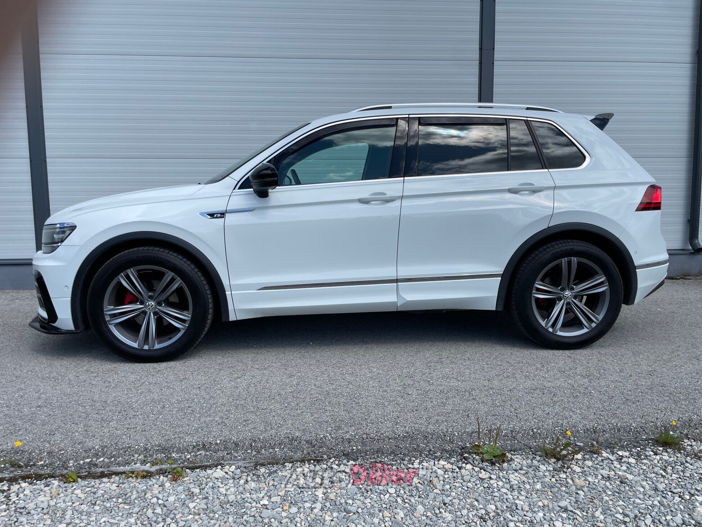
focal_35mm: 26
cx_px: 351
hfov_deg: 67.3
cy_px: 264
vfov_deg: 53.1
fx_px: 527
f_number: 1.6
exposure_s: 1/4000
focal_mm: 4.2
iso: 32
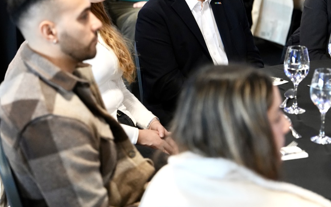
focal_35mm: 101
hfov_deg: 20.6
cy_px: 52
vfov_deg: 12.9
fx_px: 911
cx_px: 168
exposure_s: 1/200
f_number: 2.8
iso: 4000
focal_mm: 70
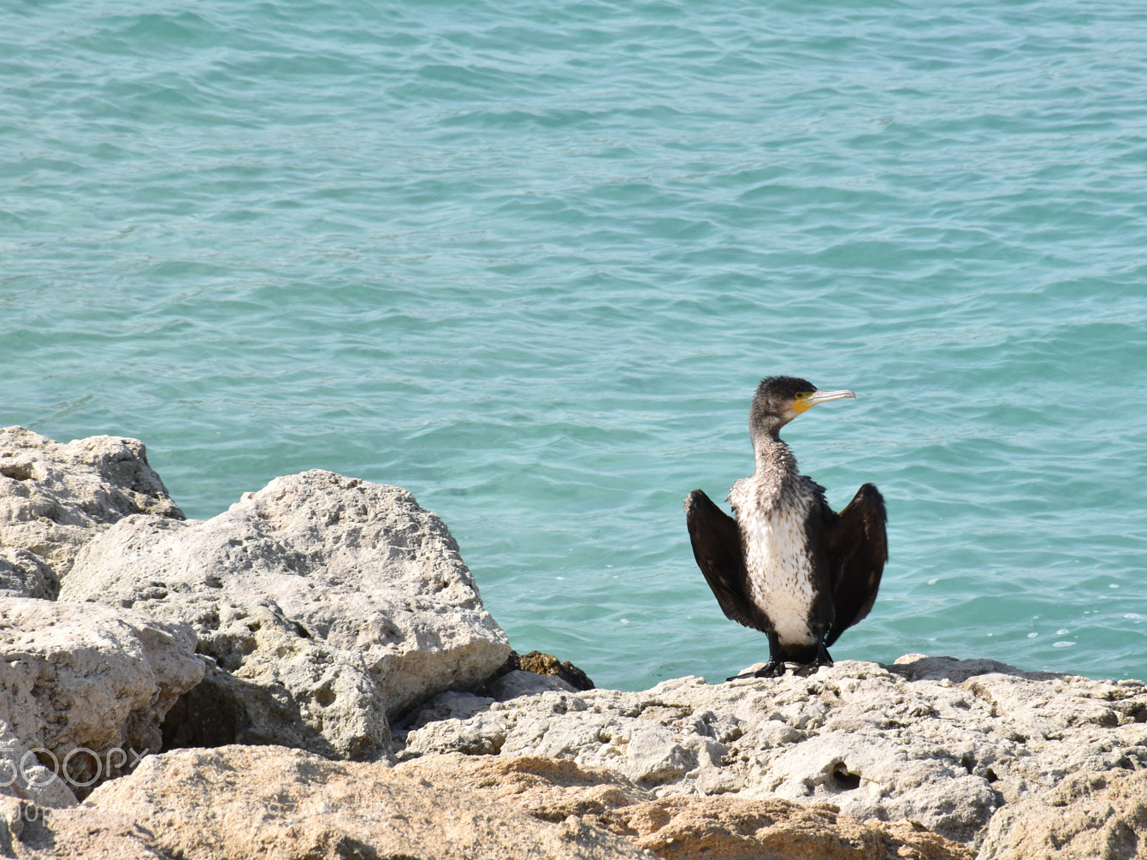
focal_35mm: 241
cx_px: 621
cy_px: 423
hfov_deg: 8.2
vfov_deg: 6.2
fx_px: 7983
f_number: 13
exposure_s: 1/160
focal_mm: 140
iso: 250
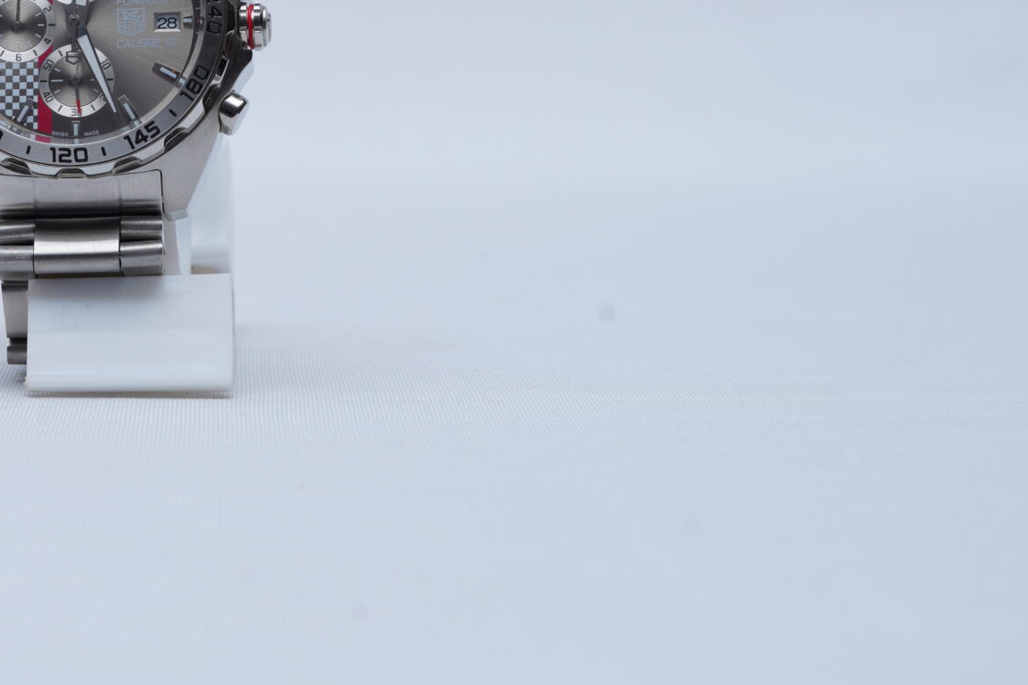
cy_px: 31
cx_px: 119
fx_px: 3170
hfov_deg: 18.2
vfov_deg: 12.2
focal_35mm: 111
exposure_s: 1/160
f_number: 9
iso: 125
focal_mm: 50
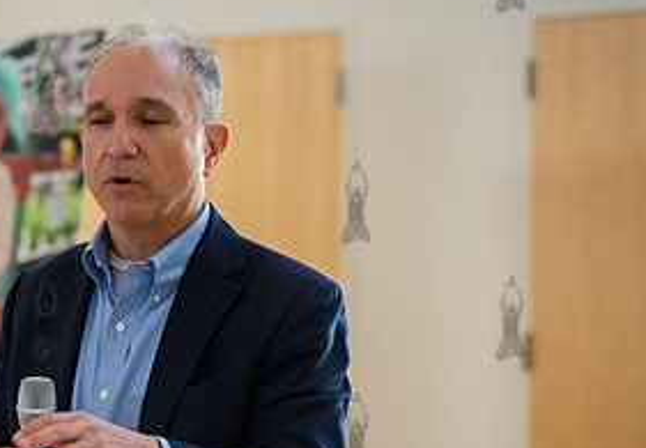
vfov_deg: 6.7
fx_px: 3816
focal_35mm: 210
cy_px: 296
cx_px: -15
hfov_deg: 9.6
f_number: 3.5
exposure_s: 1/200
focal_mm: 92
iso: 2500
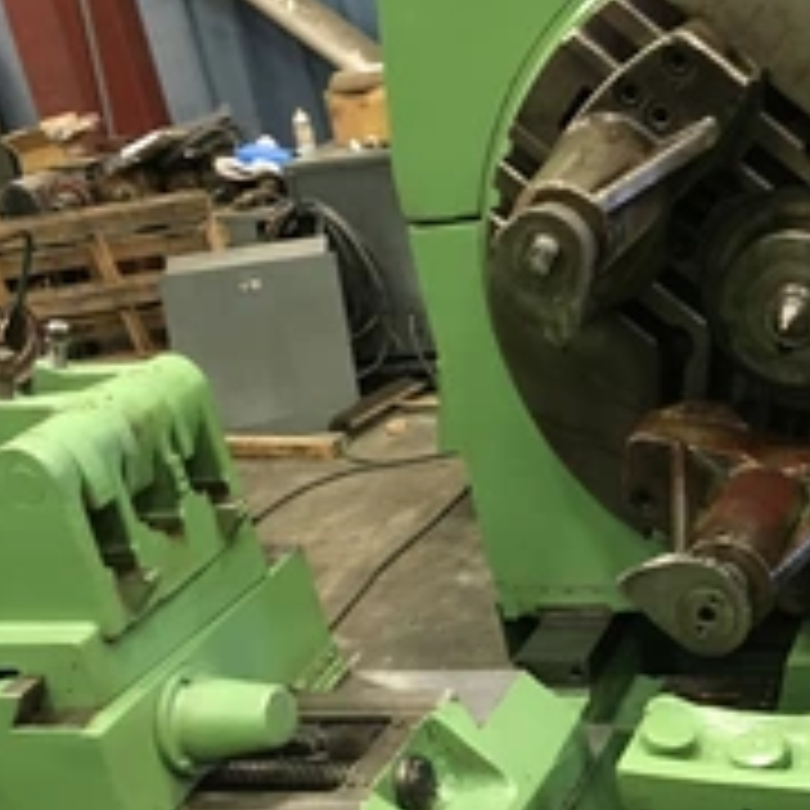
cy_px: 522
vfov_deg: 29.9
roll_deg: +10.6
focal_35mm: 57
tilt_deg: -24.3
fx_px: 1509
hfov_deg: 29.0
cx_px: 706
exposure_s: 1/17
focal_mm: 4.15
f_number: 2.2
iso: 200
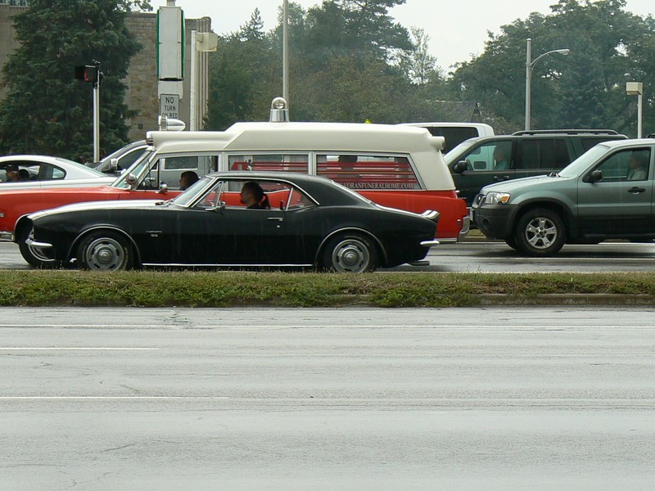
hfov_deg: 17.6
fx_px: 2119
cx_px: 328
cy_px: 246
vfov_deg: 13.2
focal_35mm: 112
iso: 80
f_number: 5.6
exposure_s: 1/125
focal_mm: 13.4
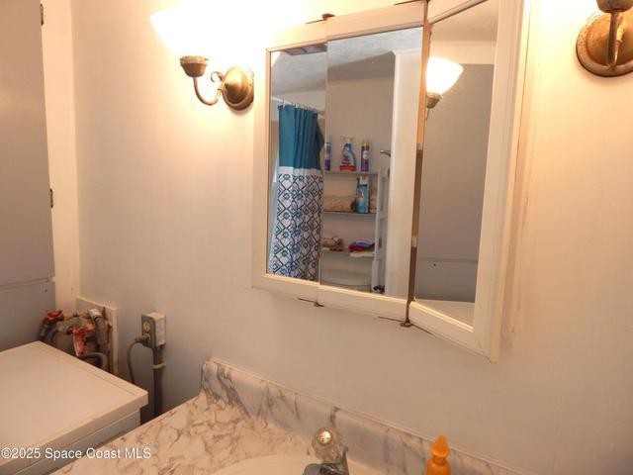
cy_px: 238
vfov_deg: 61.1
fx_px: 402
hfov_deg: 76.4
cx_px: 316
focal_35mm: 22
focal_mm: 4
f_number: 3
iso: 125
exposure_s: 1/50
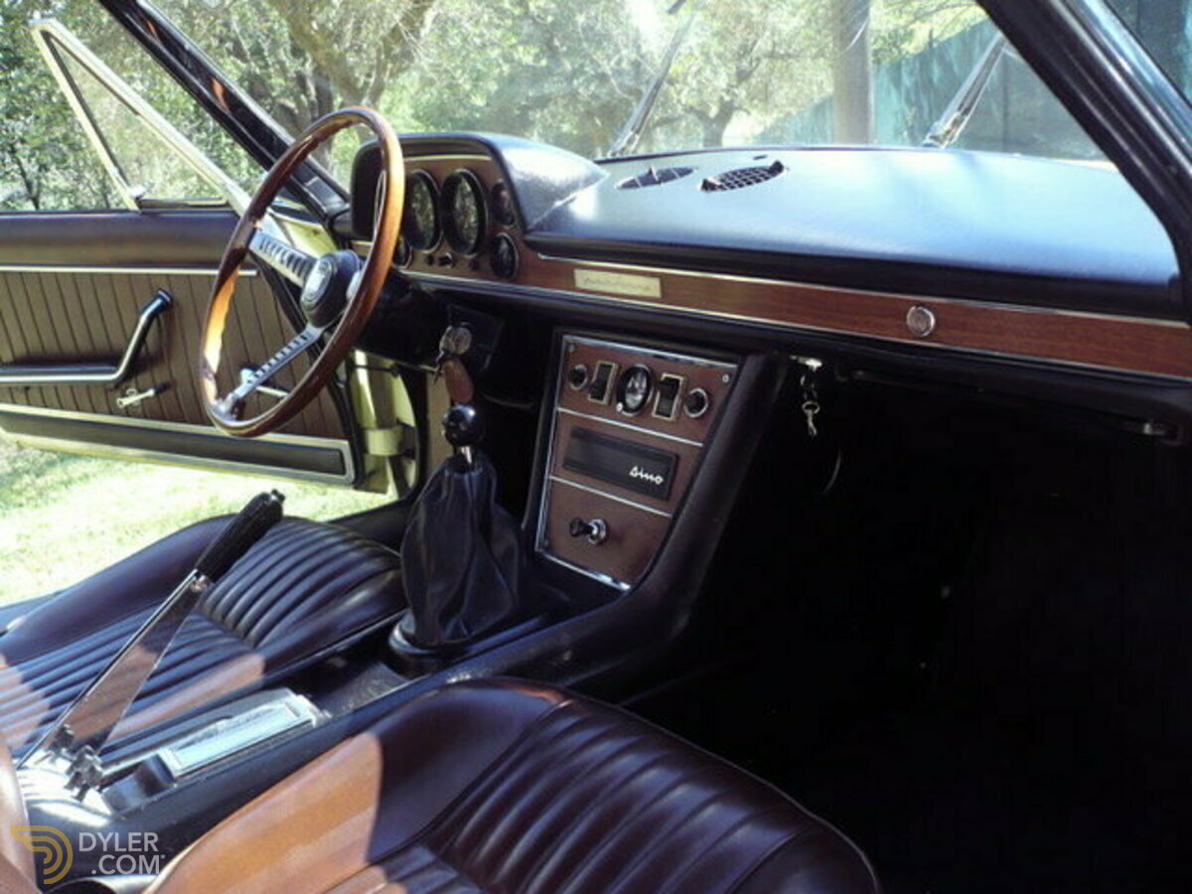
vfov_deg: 40.7
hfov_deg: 52.6
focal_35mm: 35
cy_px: 447
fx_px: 1205
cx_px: 596
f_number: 2.8
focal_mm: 5.8
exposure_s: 1/100
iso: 100
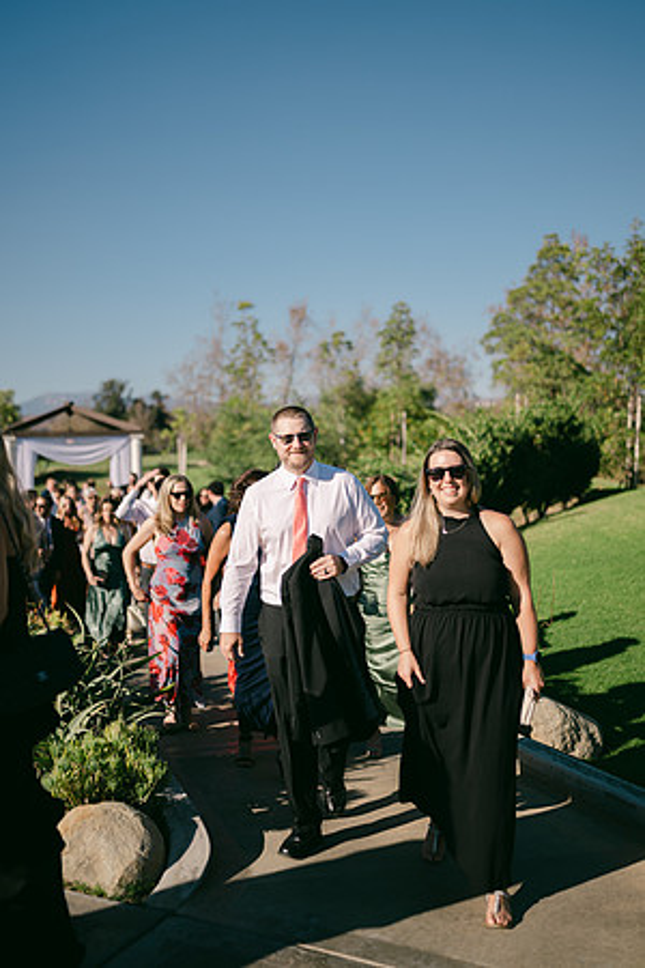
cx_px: 322
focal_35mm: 35
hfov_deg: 37.9
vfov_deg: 54.4
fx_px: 941
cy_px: 484
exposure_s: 1/10000
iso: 64
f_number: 1.2
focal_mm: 35
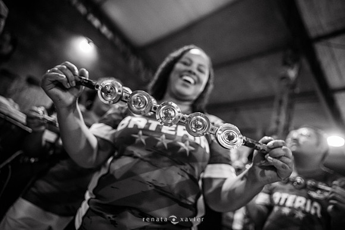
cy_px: 115
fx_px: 230
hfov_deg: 73.7
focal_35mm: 24
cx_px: 172
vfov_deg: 53.2
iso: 1600
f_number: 1.8
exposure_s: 1/320
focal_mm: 24
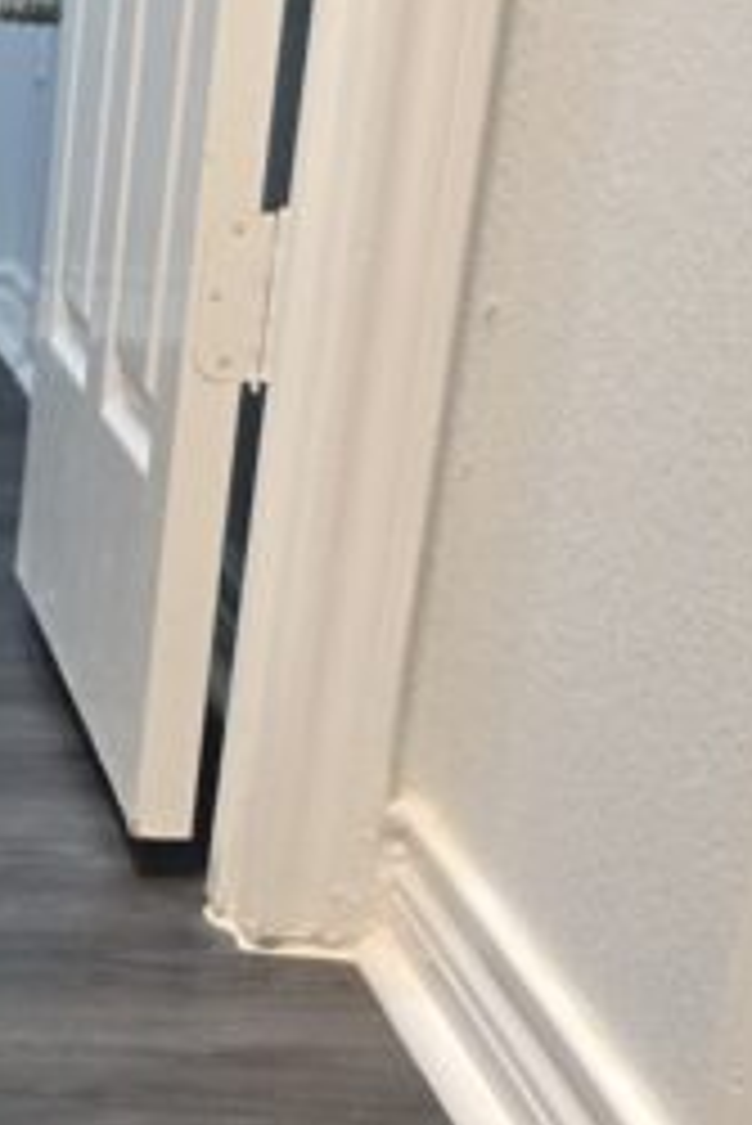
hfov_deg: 12.9
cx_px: -518
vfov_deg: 19.0
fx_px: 3066
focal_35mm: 98
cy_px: 1526
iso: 640
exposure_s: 1/120
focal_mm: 6.3
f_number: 1.7
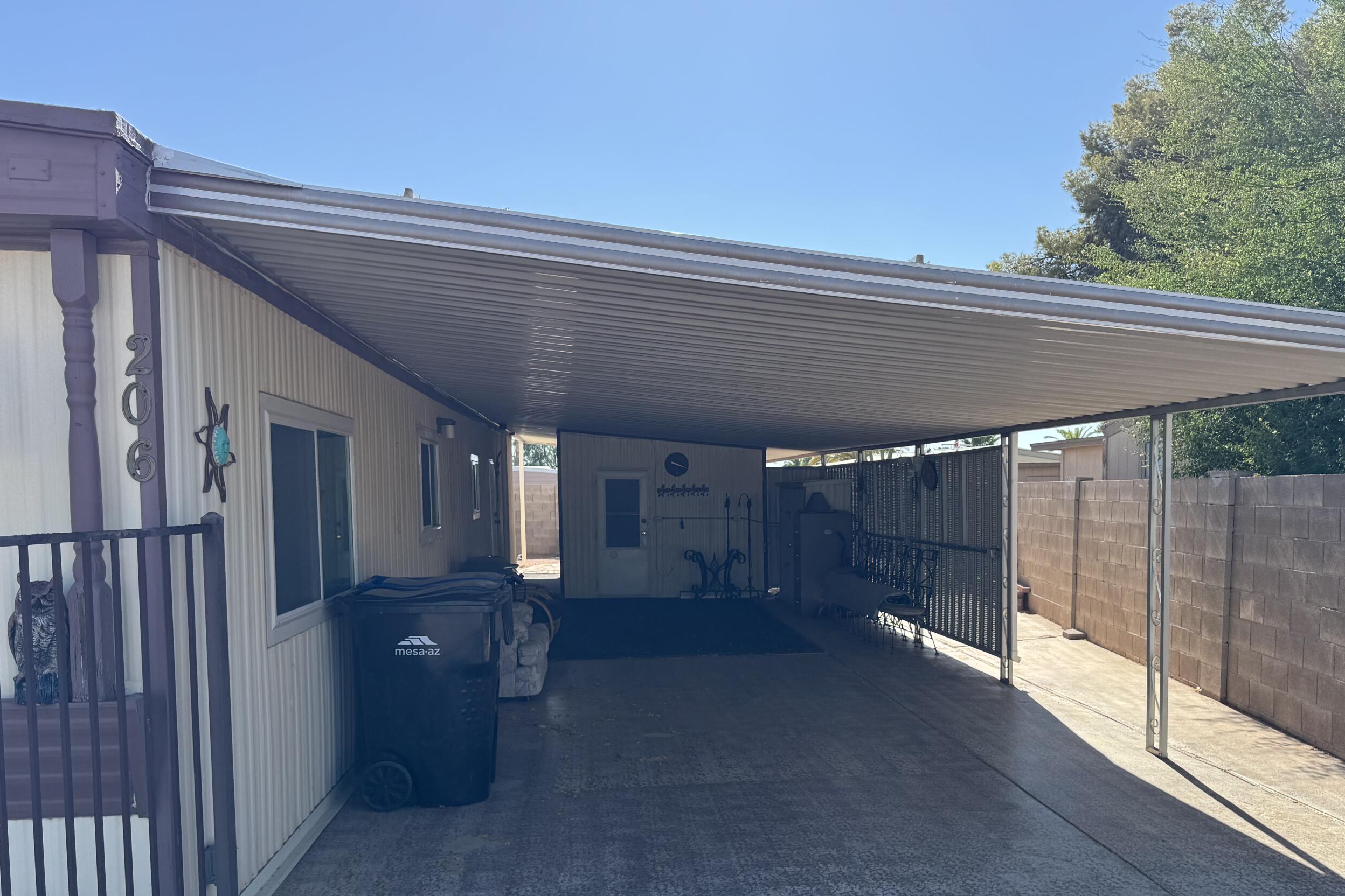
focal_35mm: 30
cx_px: 767
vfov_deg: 43.3
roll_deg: +0.3
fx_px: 1121
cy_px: 562
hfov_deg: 61.7
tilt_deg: -5.0
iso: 80
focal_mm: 6.76
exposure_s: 1/2959
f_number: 1.78
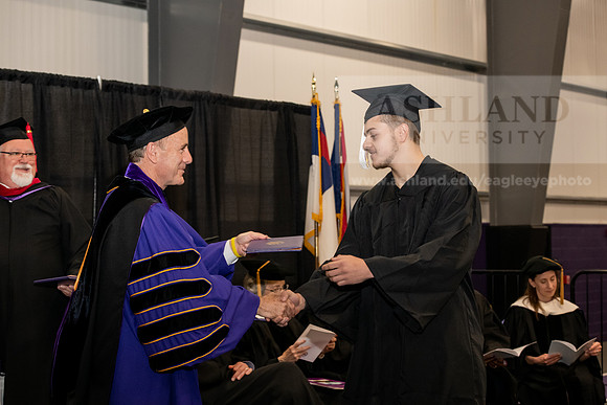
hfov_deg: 28.8
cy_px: 202
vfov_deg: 19.5
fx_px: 1180
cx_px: 304
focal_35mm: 70
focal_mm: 70
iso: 2500
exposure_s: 1/200
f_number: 5.6
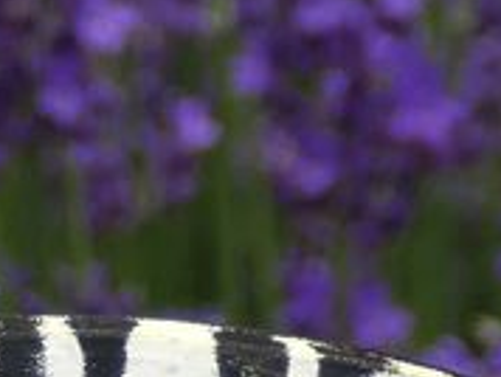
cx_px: -75
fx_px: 4232
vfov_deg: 5.0
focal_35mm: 292
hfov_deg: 6.7
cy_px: 833
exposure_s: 1/160
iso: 80
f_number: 4.1
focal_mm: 10.8
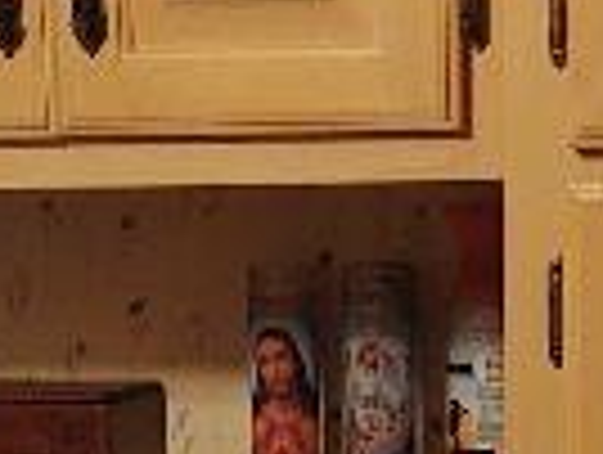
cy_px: 944
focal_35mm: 206
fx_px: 3595
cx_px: 302
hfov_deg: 9.6
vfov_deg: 7.0
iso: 203
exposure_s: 1/50
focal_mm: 4.75
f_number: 1.7
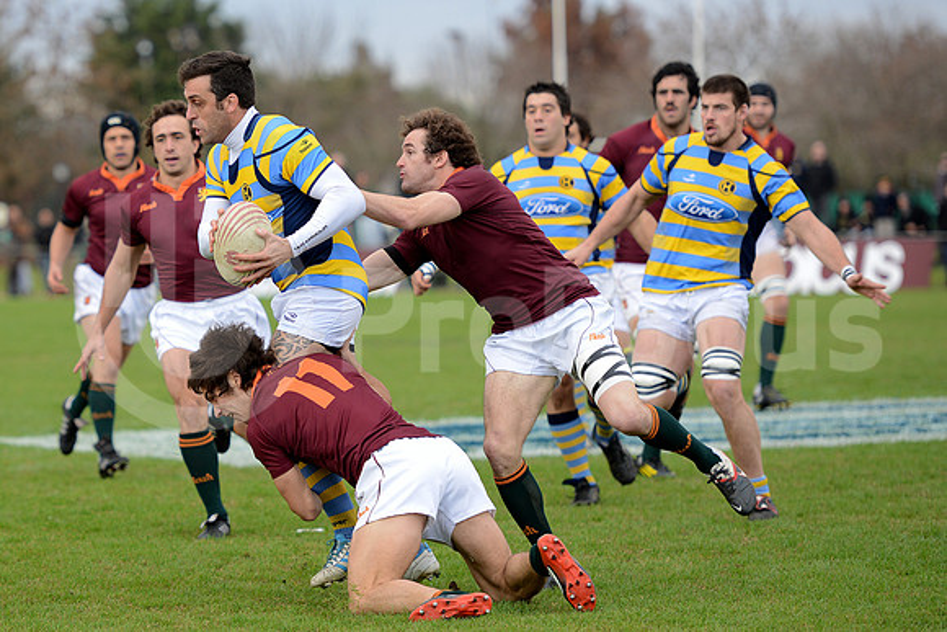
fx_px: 3947
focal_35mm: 150
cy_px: 316
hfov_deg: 13.7
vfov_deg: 9.2
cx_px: 474
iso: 400
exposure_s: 1/500
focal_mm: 150
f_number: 2.8
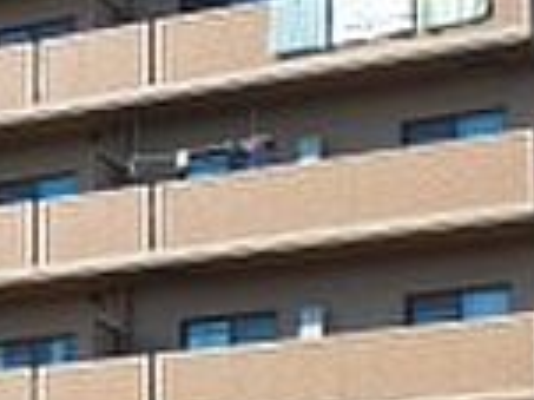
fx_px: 2482
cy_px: 393
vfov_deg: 9.2
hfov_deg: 12.0
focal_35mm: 161
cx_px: -149
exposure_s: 1/250
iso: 64
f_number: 5.6
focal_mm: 6.3
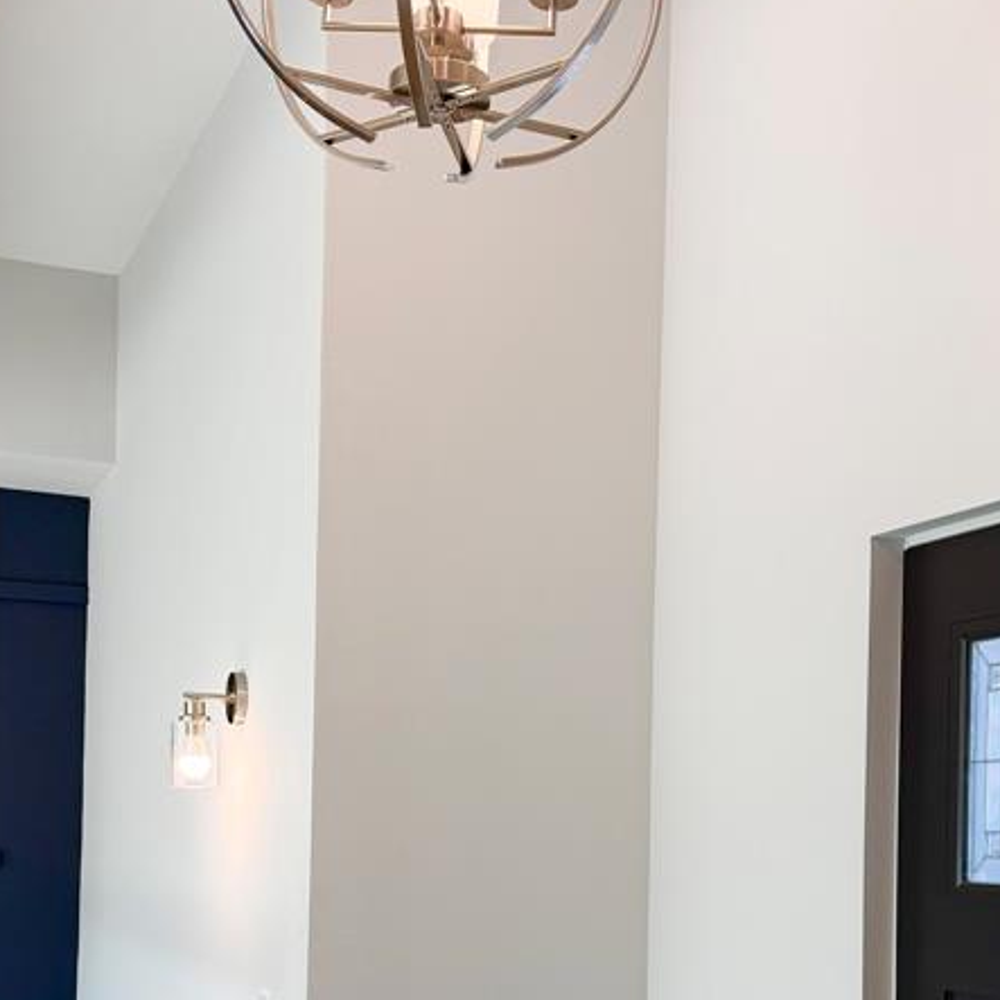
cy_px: 804
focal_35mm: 49
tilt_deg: +1.4
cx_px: 483
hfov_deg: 34.7
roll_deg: -1.2
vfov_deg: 33.6
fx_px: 1601
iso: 80
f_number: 1.78
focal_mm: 6.76
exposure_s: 1/120
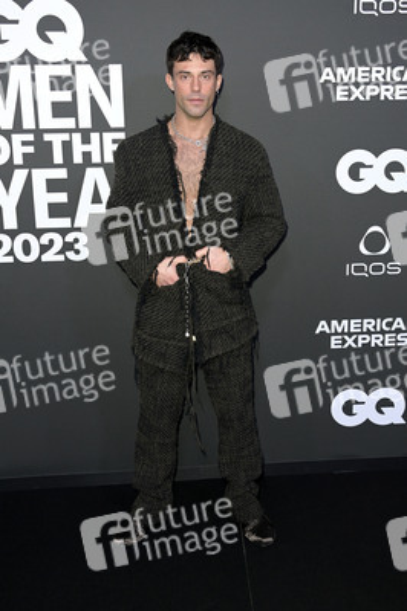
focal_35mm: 36
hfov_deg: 36.8
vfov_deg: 53.2
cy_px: 306
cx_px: 204
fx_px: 612
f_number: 5.6
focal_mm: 36
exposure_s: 1/250
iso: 1000
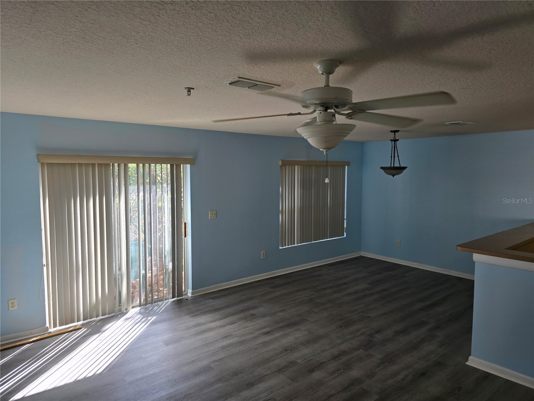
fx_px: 355
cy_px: 200
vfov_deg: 58.9
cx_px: 267
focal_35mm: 23
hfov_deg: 73.9
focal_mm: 6.3
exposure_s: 1/120
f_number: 1.7
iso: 32
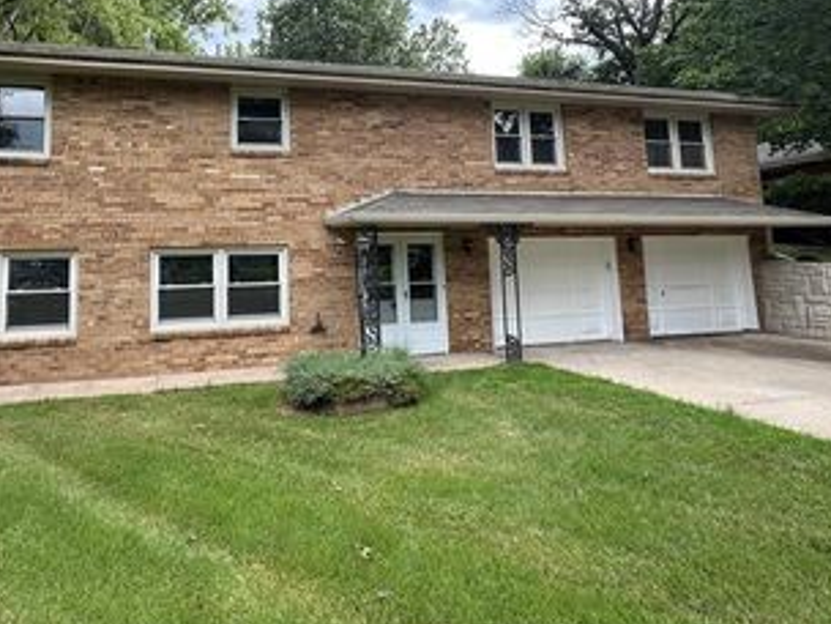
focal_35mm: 23
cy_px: 207
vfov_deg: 57.5
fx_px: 552
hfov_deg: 72.5
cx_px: 303
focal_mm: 2.22
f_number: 2.2
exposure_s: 1/225
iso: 40
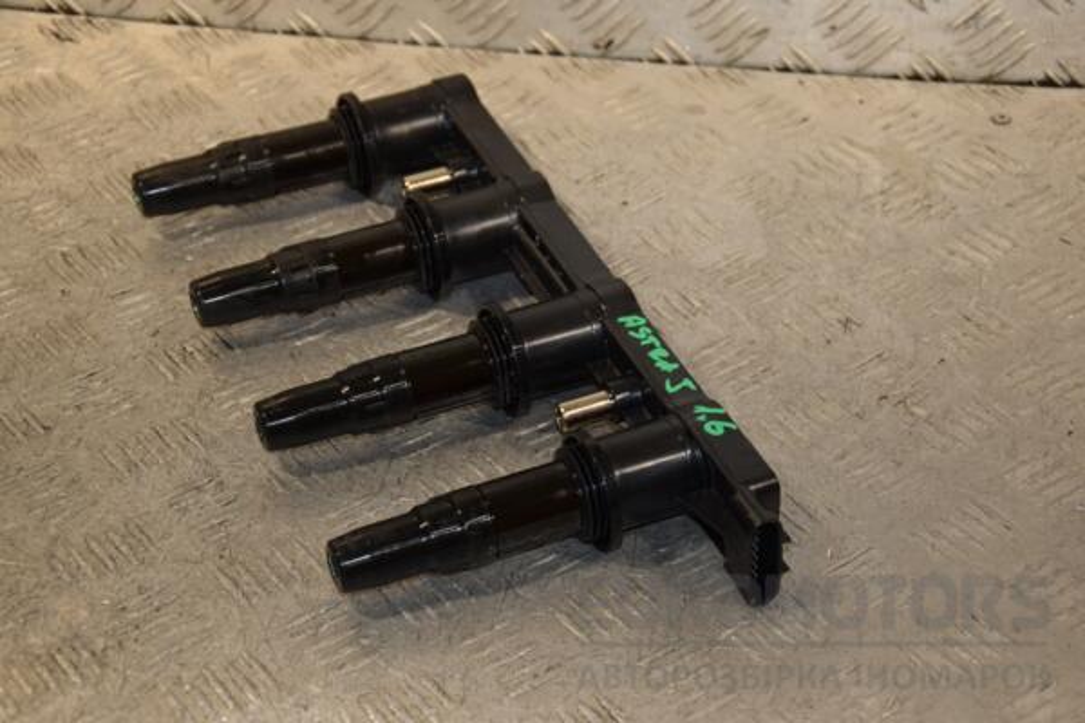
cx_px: 542
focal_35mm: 78
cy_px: 362
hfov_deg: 26.0
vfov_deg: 17.5
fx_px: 2351
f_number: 5.6
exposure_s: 1/200
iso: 800
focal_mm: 52
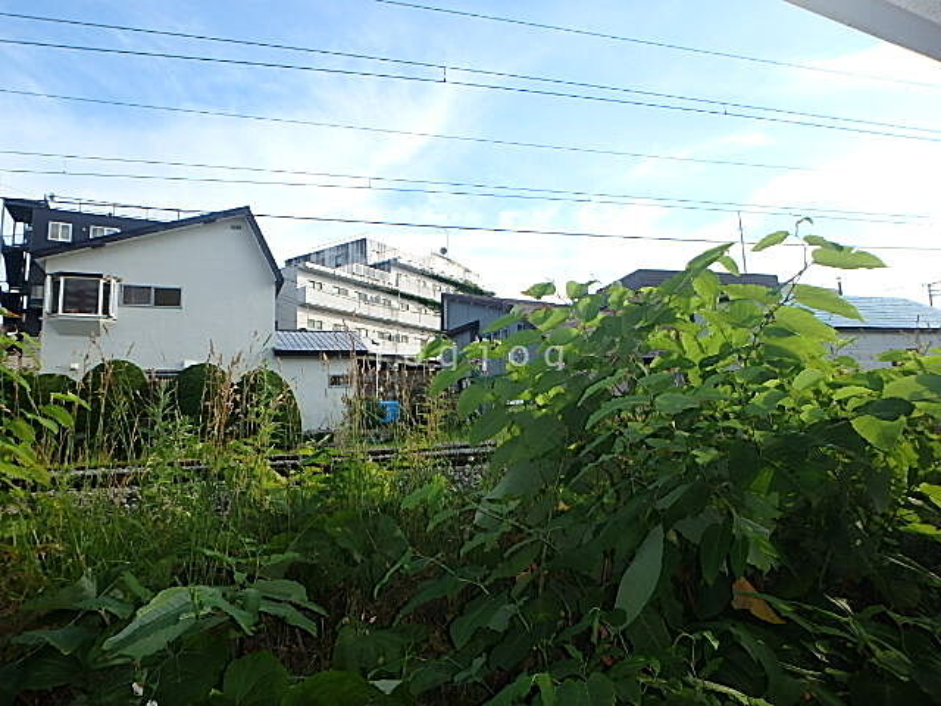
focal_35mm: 21
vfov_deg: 63.4
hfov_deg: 79.0
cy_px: 353
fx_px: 571
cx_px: 470
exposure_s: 1/640
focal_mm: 3.7
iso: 125
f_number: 3.5
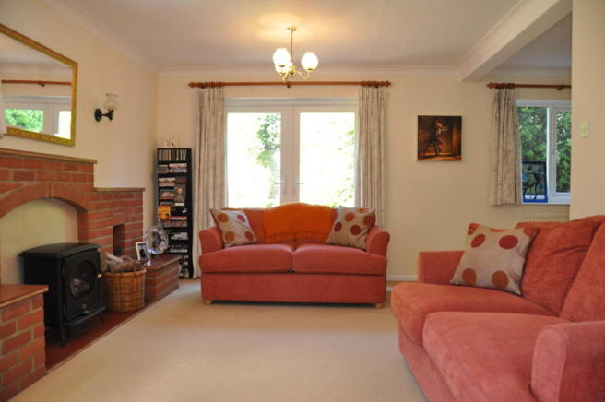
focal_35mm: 27
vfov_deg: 47.8
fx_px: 453
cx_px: 302
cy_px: 201
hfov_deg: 67.4
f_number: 4.5
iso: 1250
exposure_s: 1/125
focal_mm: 18
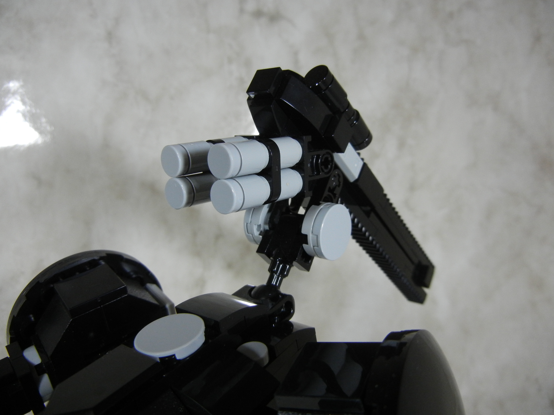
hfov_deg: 60.0
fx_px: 480
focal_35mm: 30
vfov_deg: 46.8
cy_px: 208
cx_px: 277
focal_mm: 5.4
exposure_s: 1/74.2
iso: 400
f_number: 3.5
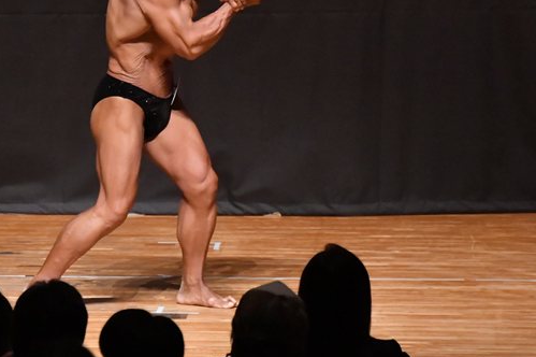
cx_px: 136
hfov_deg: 4.4
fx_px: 6933
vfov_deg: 2.9
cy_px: 140
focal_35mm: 466
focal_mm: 200
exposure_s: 1/400
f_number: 5.6
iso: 10000
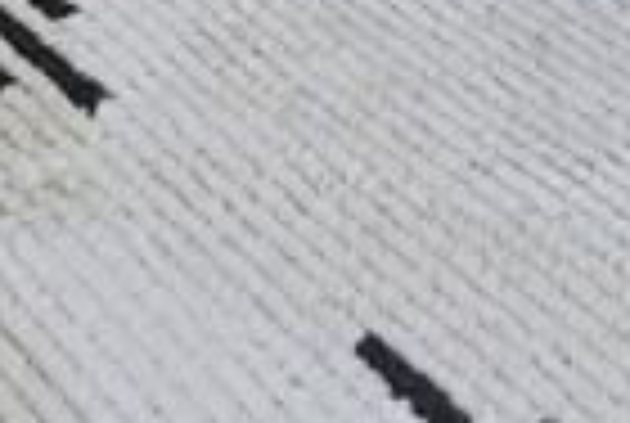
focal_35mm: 117
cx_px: 212
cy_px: -1048
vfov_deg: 8.6
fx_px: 2052
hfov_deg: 17.4
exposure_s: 1/60
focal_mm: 16
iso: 100
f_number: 10
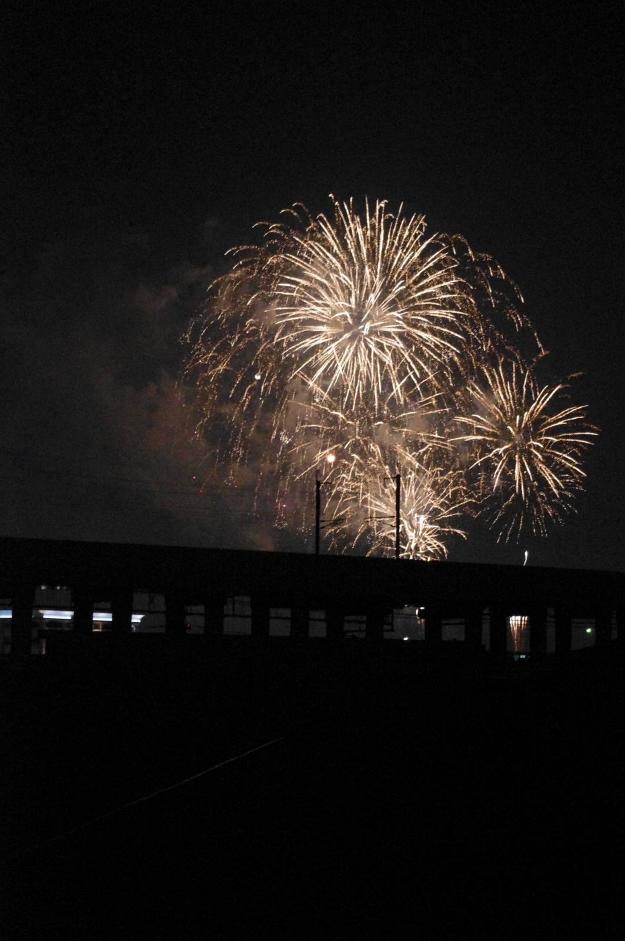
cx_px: 312
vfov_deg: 24.8
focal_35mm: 82
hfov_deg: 16.6
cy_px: 470
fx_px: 2140
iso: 6400
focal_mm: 55
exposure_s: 1/30
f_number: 5.6
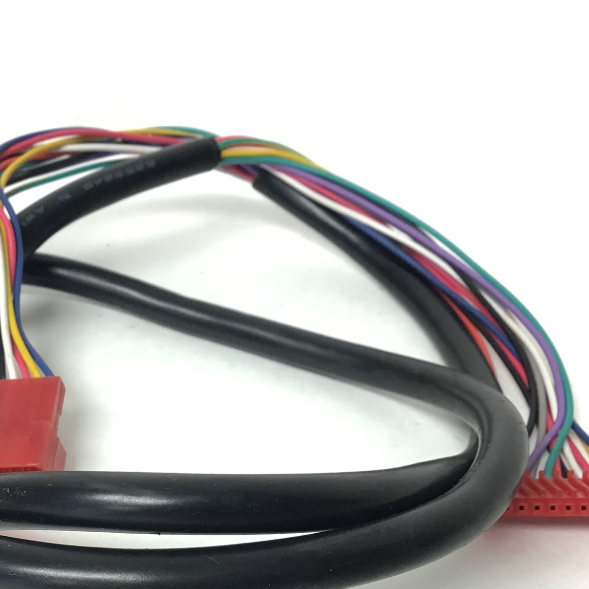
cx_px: 203
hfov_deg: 32.6
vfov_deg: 32.5
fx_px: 1001
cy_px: 393
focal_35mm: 52
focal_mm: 3.3
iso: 50
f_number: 2.4
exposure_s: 1/30
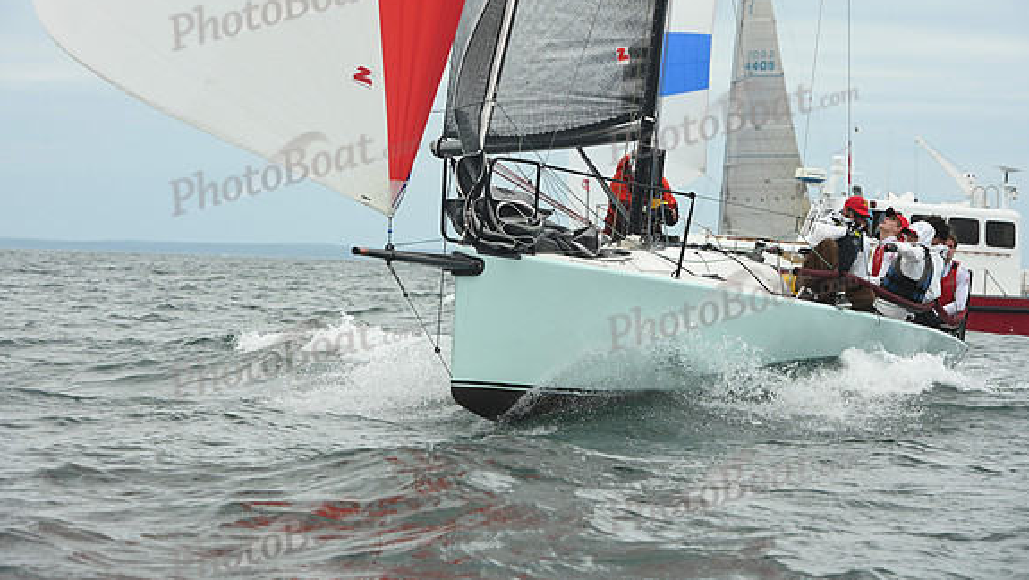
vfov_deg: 7.2
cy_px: 237
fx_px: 4613
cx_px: 515
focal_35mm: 169
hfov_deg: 12.7
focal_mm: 160
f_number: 10
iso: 400
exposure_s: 1/800
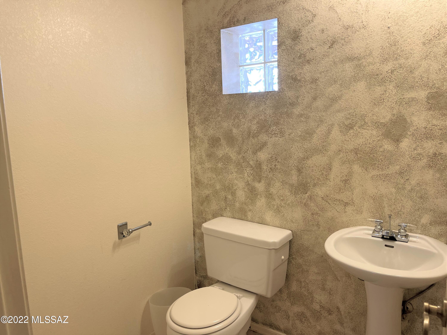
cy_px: 168
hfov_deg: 67.3
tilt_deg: -8.9
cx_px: 224
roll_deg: +2.0
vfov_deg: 53.1
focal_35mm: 26
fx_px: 336
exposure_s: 1/120
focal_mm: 5.1
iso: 125
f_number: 1.6
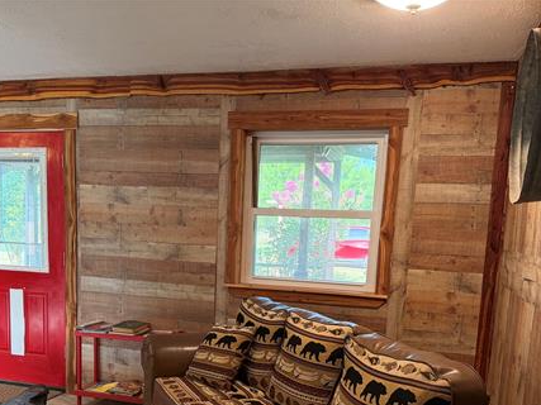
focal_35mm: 36
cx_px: 238
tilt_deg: -8.1
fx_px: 562
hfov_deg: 51.2
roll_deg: -1.9
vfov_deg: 38.6
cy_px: 302
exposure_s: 1/120
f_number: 1.78
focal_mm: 6.76
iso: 320
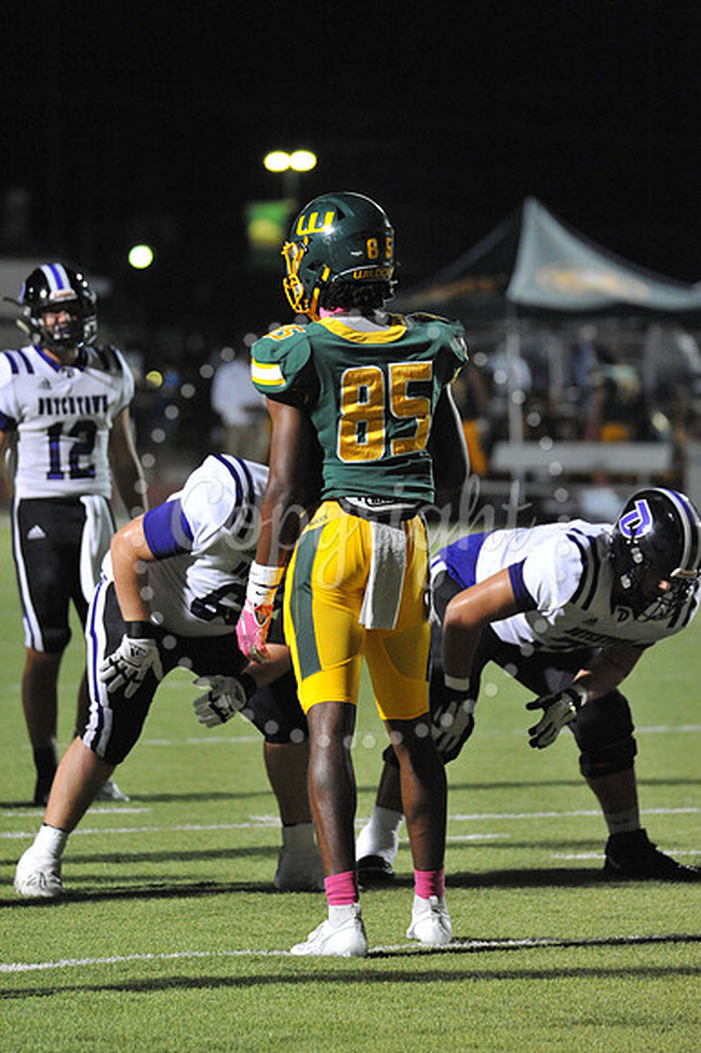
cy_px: 526
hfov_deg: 4.6
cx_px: 350
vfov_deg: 6.9
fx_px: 8772
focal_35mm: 300
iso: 6400
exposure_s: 1/200
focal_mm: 300
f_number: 5.6
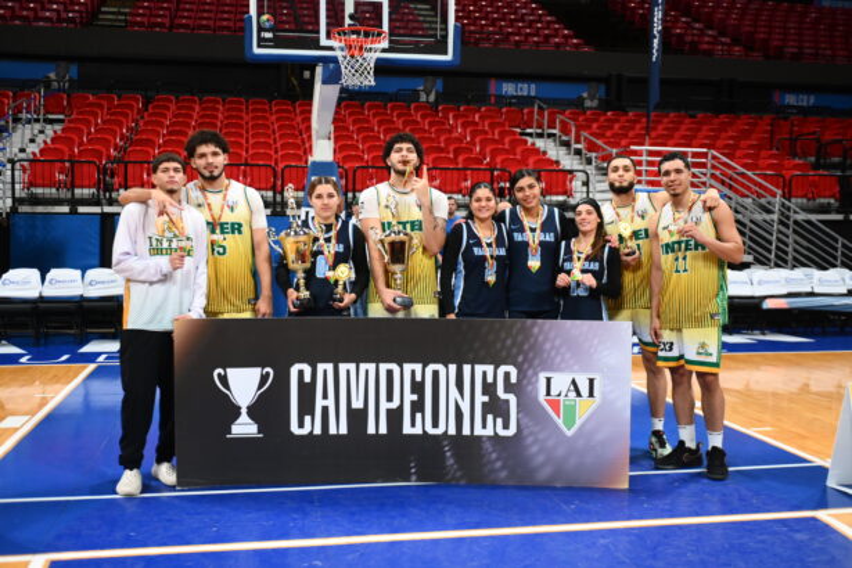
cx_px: 426
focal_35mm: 40
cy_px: 284
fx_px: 947
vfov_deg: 33.4
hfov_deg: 48.5
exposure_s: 1/1600
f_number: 2.8
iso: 3200
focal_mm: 40
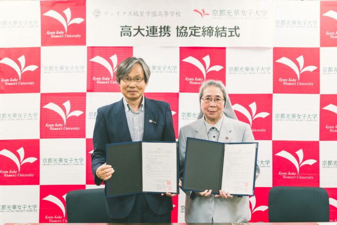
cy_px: 122
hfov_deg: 32.1
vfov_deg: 21.7
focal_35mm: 62
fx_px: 585
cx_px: 169
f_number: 4.5
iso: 800
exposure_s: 1/100
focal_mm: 55
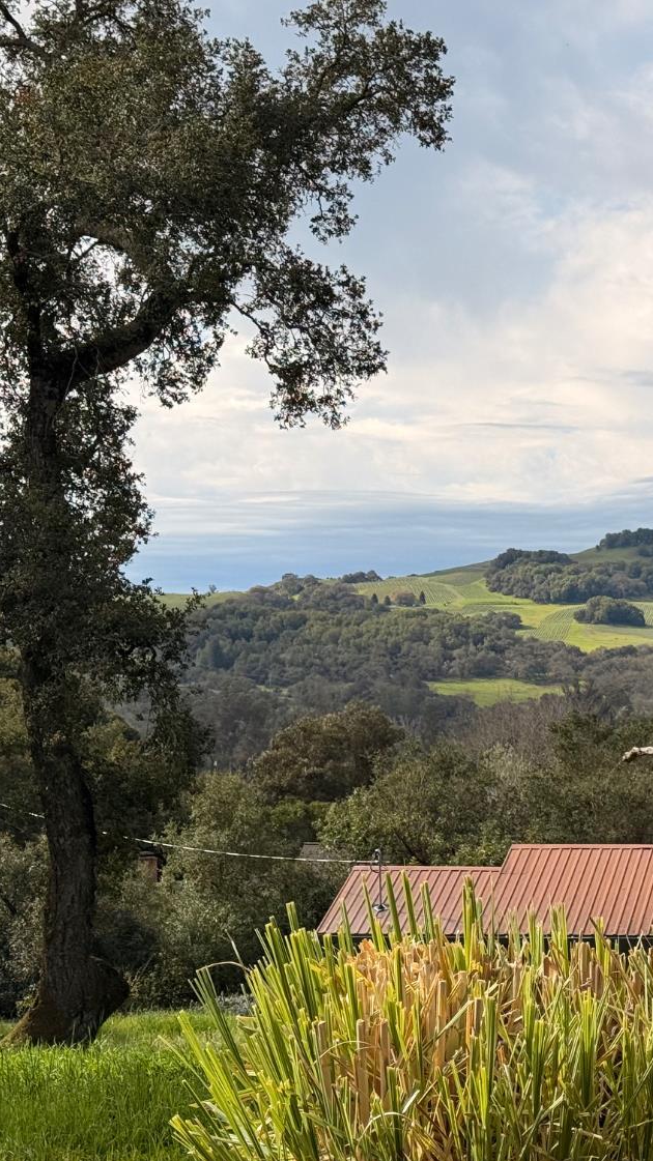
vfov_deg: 30.2
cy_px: 582
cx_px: 493
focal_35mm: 70
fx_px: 2156
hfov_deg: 17.1
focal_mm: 6.76
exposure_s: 1/5208
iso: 64
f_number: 1.78
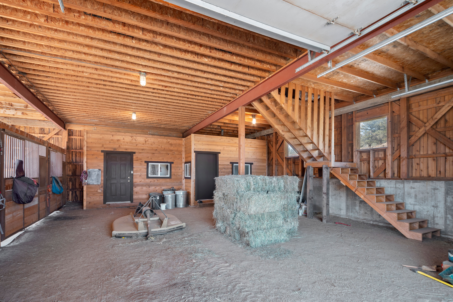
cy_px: 151
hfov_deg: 96.7
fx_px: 201
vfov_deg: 73.7
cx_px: 226
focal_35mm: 16
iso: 400
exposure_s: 1/2.5
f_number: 10
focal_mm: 16
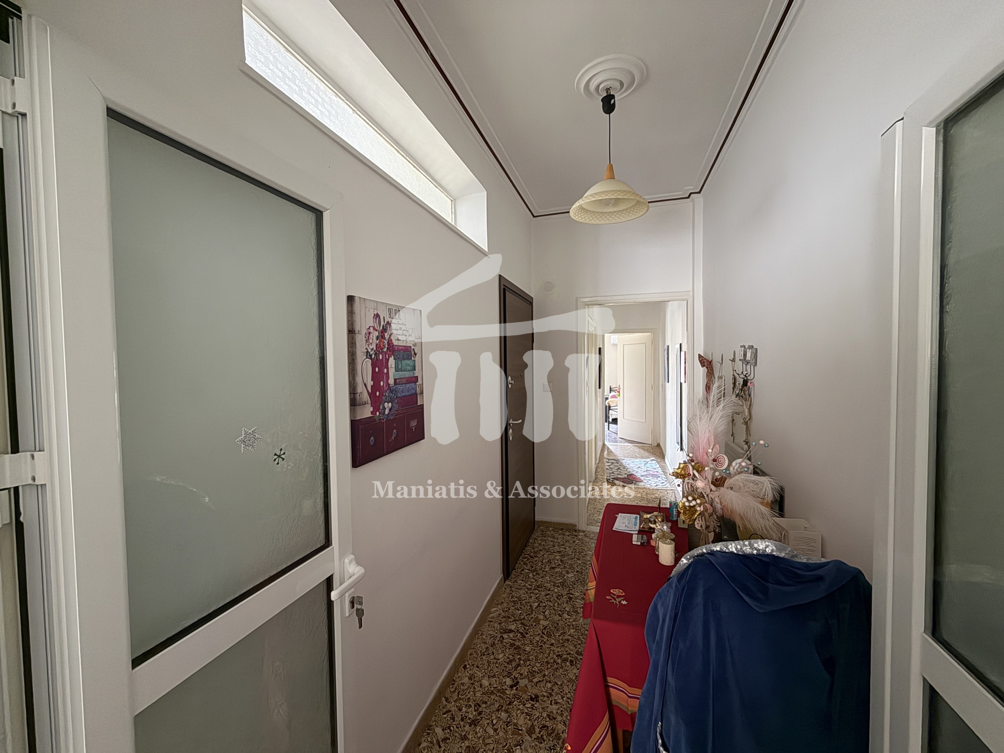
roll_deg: +0.4
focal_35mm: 14
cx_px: 502
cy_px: 376
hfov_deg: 102.1
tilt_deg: -2.0
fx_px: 406
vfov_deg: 85.7
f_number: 2.2
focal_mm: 2.22
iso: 500
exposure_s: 1/40
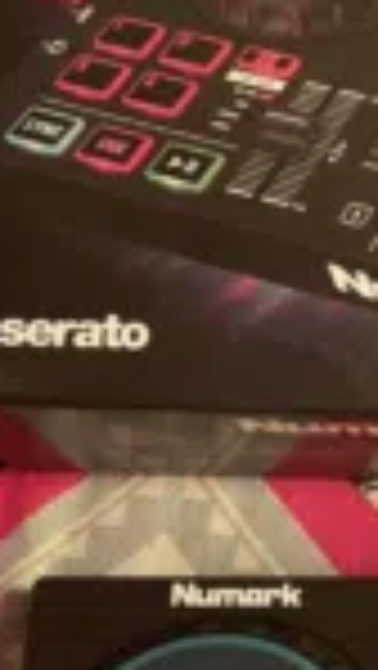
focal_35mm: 76
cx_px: 572
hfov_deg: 14.8
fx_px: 1352
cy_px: 468
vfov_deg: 27.6
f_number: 1.6
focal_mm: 4.2
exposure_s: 1/25
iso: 640
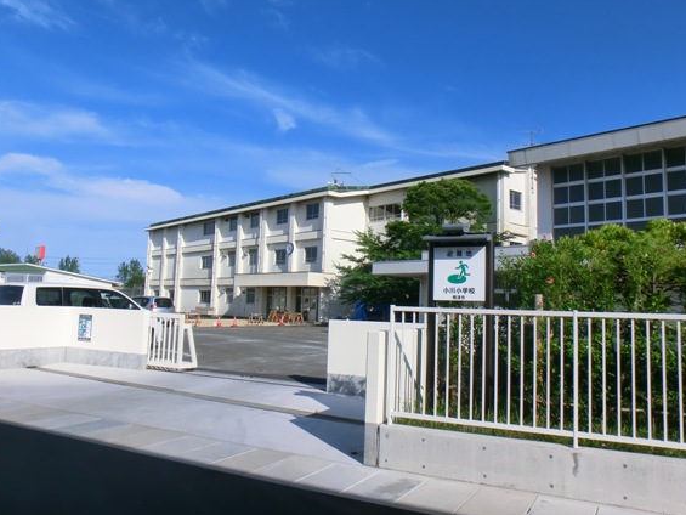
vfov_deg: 41.7
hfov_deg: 53.9
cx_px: 361
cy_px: 228
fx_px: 674
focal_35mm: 34
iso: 80
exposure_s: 1/250
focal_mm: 5.25
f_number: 8.8
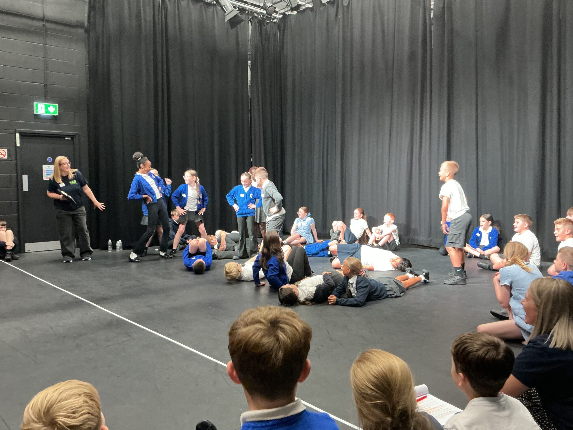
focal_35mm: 29
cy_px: 215
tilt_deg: -4.3
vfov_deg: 48.2
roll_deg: +0.2
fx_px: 480
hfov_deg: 61.7
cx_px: 286
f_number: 1.8
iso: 320
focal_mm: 3
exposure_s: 1/33
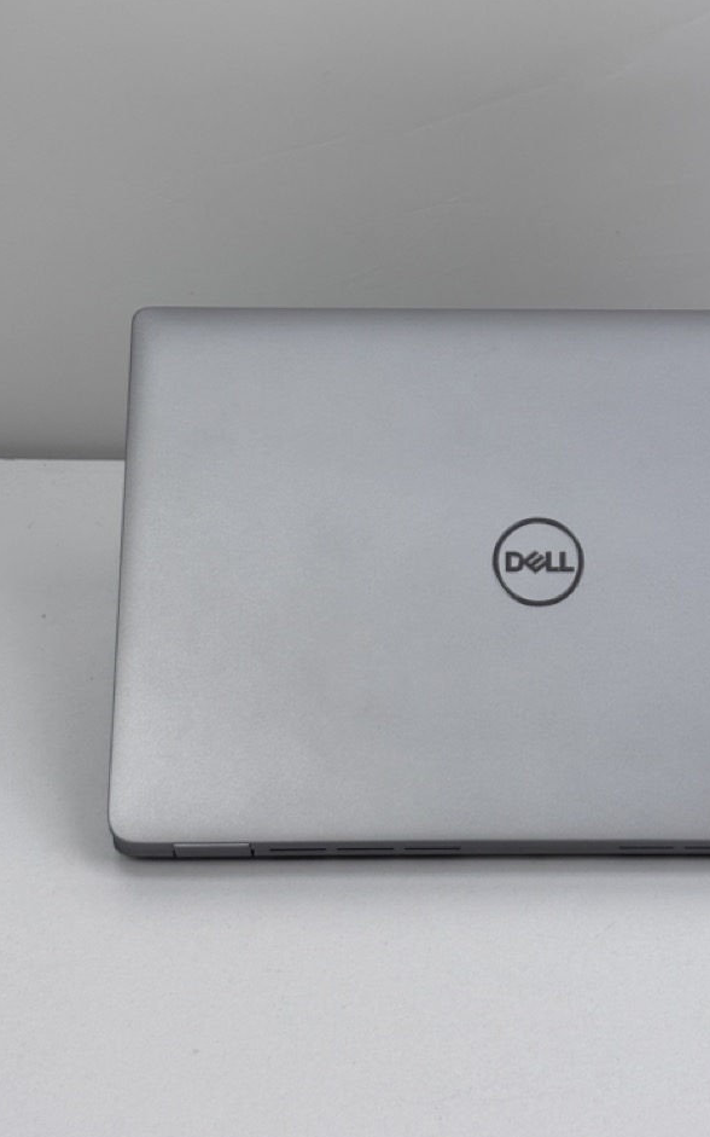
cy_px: 440
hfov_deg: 17.3
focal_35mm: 75
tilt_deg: -33.8
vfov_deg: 27.4
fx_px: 2322
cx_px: 529
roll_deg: -1.7
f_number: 1.6
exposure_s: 1/346
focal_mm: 5.96
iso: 32
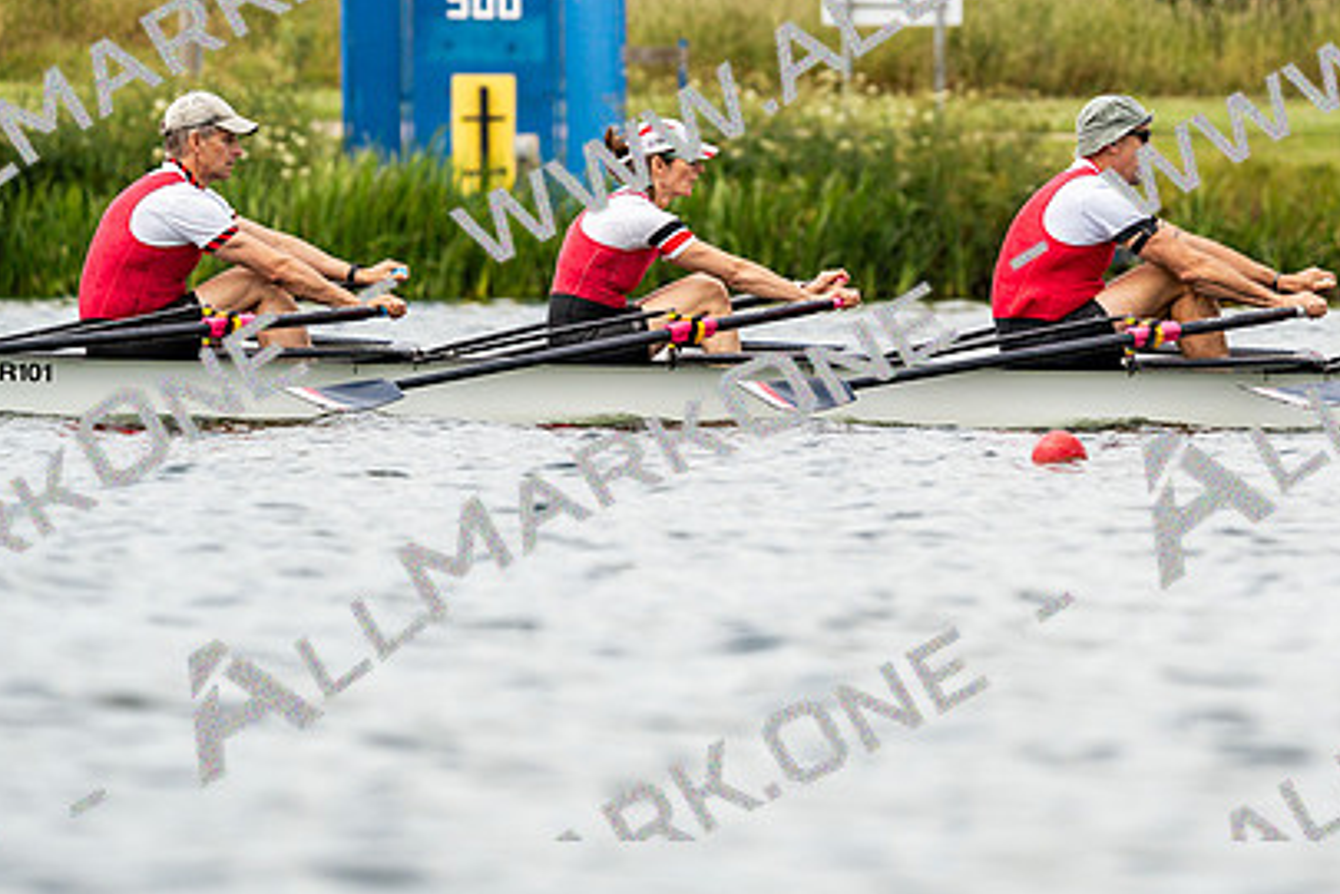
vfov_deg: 3.2
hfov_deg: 4.8
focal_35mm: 430
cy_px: 273
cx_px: 860
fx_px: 16004
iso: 400
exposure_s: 1/2000
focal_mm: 300
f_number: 6.3
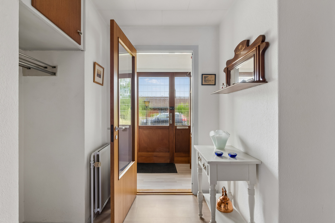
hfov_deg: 90.0
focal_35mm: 18
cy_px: 112
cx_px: 168
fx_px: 167
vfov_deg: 67.4
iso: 200
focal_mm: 12
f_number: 8
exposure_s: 1/13
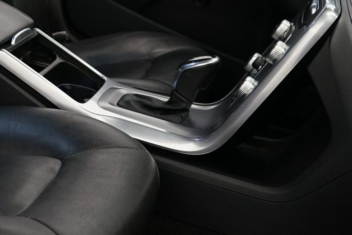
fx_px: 802
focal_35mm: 82
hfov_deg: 23.0
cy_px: -21
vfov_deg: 16.2
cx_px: -54
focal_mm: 29
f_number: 3.5
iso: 2000
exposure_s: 1/160
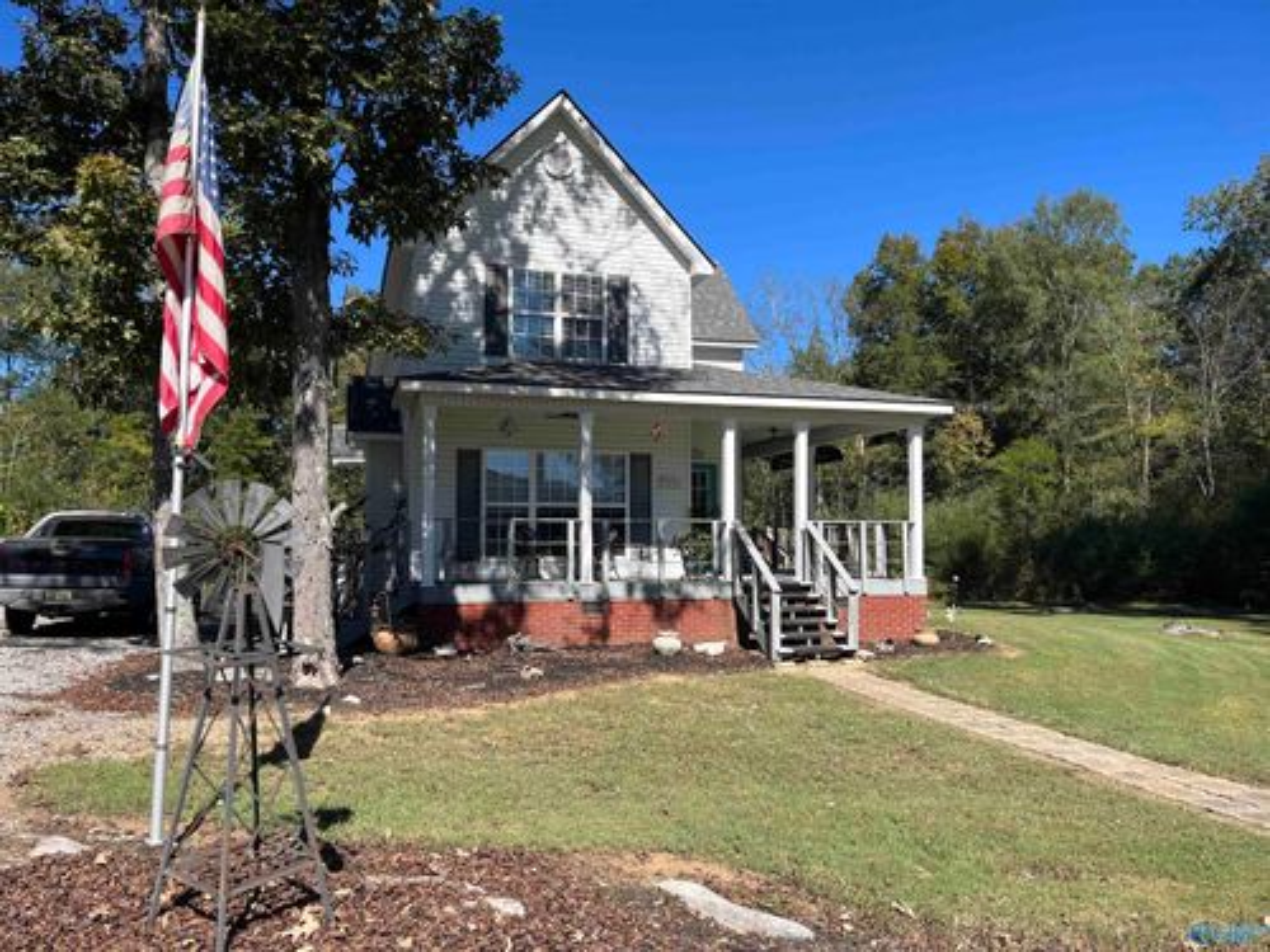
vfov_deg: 53.1
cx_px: 635
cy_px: 476
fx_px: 954
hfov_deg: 67.3
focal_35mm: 26
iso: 50
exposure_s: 1/2463
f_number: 1.6
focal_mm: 5.1
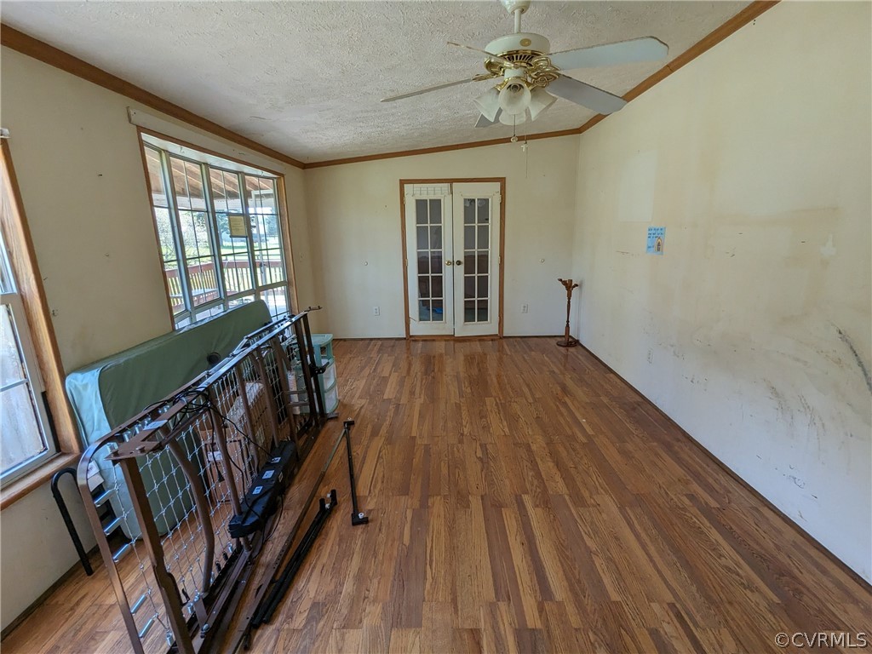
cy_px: 327
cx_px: 436
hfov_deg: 94.5
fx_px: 403
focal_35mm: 16
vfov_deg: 78.1
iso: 111
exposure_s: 1/189
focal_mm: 2.35
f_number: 2.2
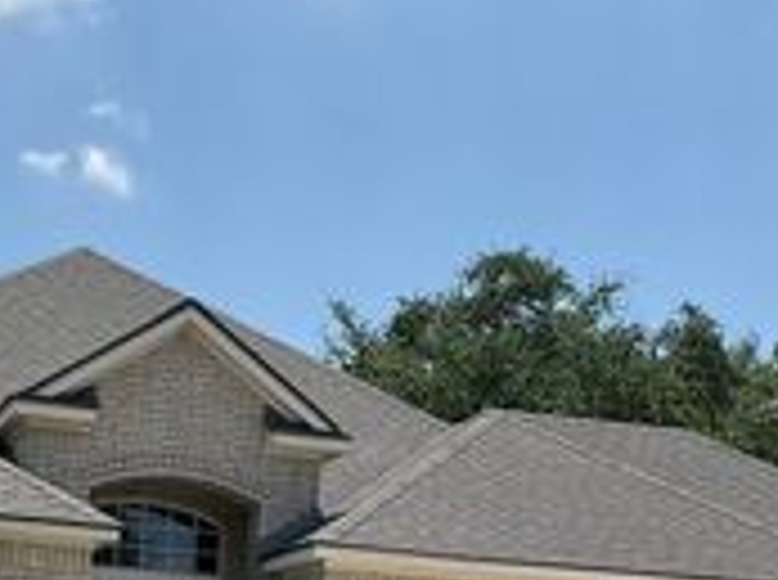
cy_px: 771
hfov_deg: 23.3
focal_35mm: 84
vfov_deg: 16.5
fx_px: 1884
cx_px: 279
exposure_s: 1/2227
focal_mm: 3
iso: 16
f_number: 1.8
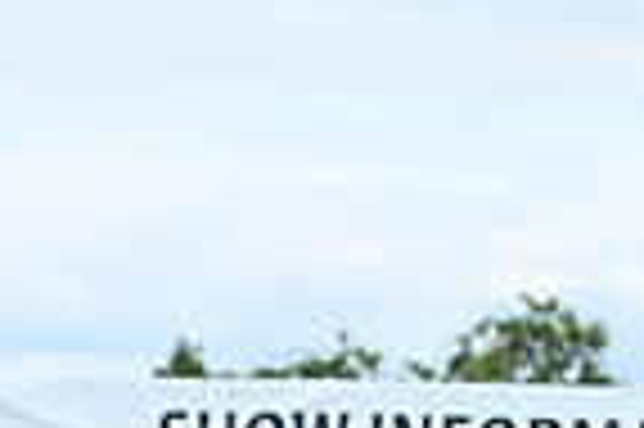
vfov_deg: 3.6
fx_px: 6665
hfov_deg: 5.5
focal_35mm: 373
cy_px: 858
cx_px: 32
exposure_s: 1/1000
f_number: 4.5
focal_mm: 92
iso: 400
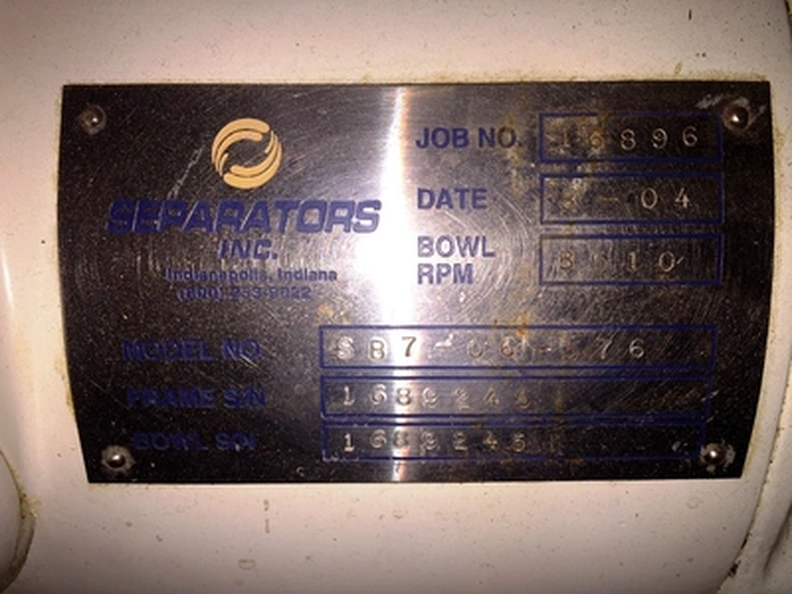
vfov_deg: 48.2
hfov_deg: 61.7
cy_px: 297
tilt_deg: -44.5
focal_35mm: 29
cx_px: 396
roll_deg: -1.9
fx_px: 664
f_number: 2.2
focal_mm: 4.15
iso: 32
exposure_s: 1/249
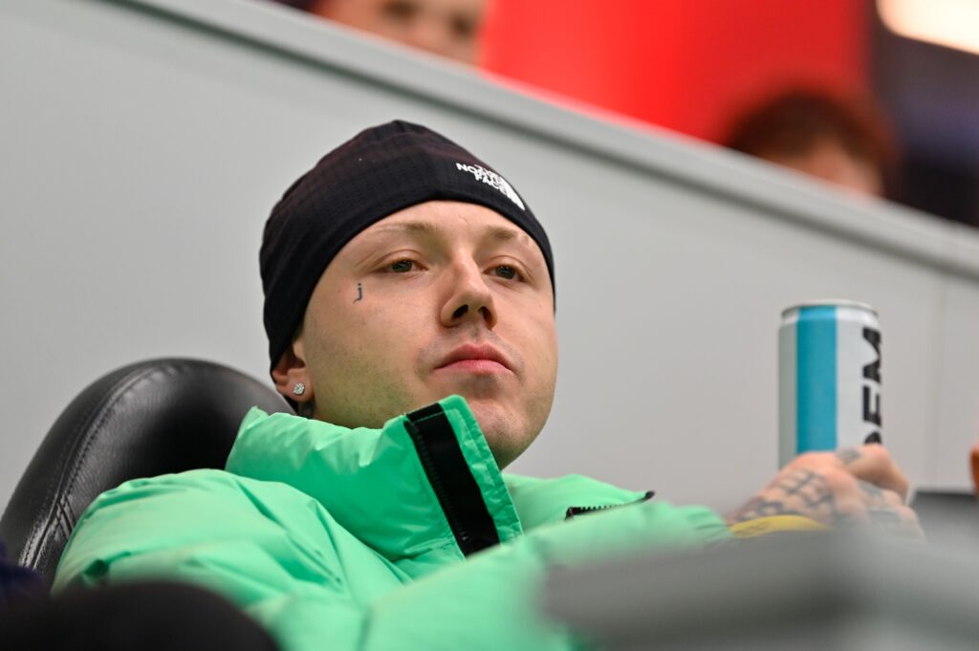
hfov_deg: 12.1
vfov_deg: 8.1
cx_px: 490
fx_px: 4619
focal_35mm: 170
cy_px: 326
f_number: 2.8
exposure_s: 1/200
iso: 1600
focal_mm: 170
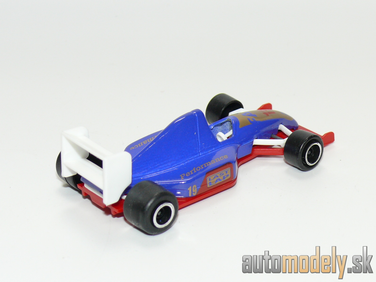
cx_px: 188
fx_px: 1141
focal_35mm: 105
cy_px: 141
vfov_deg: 14.1
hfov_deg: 18.7
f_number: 4
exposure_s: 1/30
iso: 100
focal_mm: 13.7
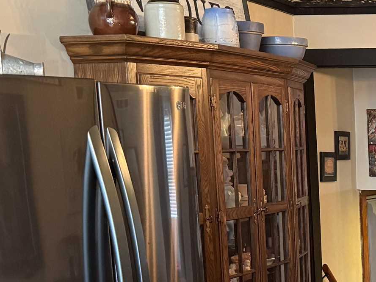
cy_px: 277
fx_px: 902
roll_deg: +0.3
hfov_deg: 21.4
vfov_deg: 17.4
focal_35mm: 83
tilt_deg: -9.6
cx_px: 481
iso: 500
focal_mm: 6.76
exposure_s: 1/60
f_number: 1.78
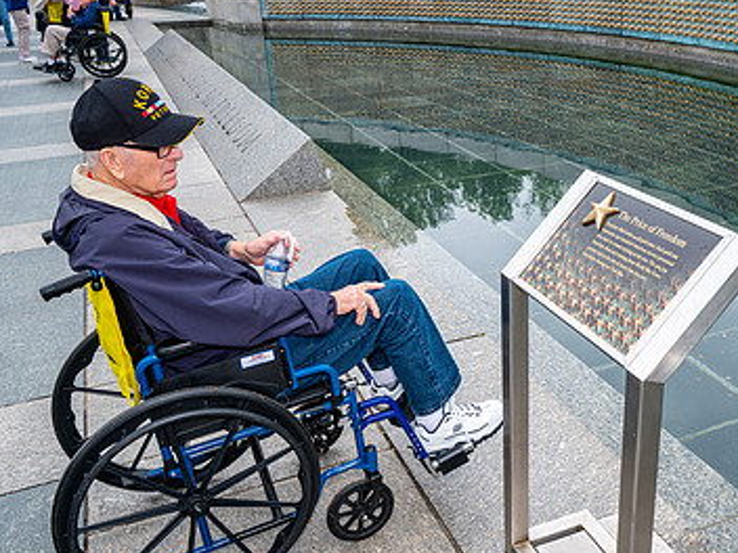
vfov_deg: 37.7
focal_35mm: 38
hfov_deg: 48.2
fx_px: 810
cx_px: 491
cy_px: 276
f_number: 8
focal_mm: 24
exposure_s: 1/640
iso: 800
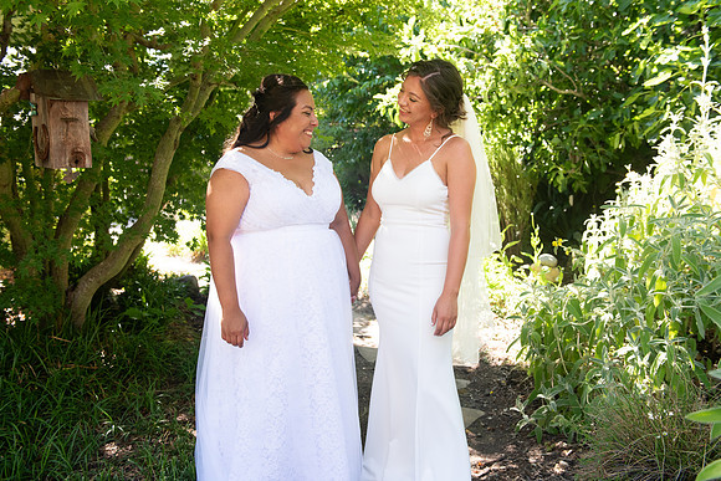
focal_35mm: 32
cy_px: 240
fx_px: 641
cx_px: 360
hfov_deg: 58.7
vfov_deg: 41.1
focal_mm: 32
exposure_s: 1/320
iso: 640
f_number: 4
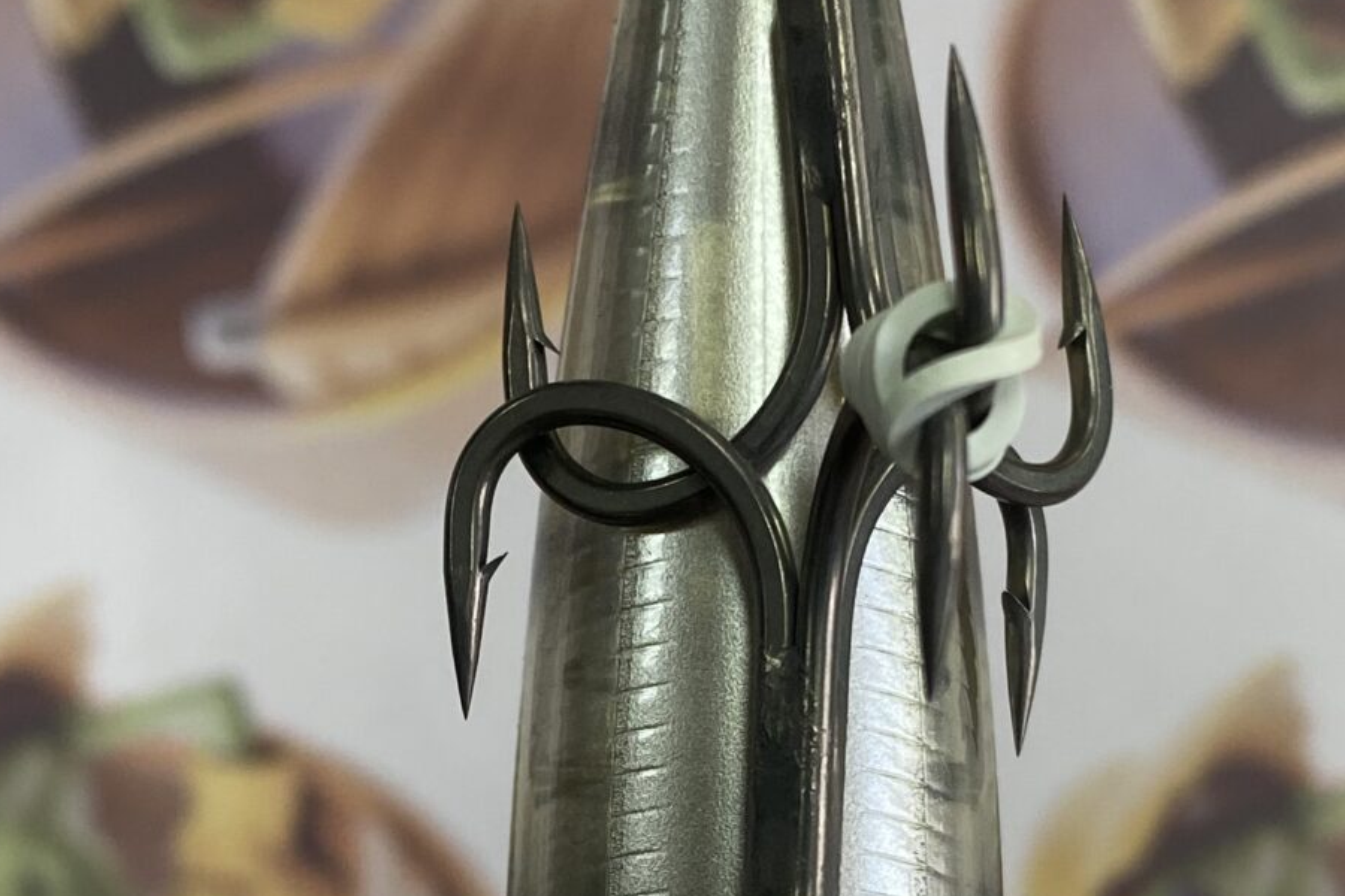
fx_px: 2765
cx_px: 773
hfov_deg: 27.3
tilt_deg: -71.5
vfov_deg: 18.0
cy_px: 869
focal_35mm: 74
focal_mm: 4.25
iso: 64
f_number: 1.8
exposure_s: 1/120
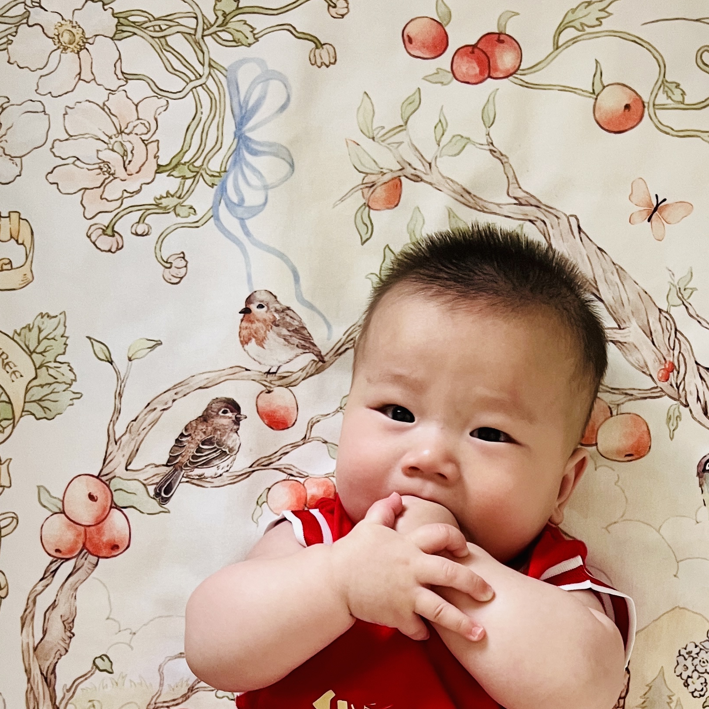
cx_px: 462
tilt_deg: -86.1
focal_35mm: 57
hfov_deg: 29.9
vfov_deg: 28.6
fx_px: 1321
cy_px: 674
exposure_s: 1/60
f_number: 1.5
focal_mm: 5.7
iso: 200
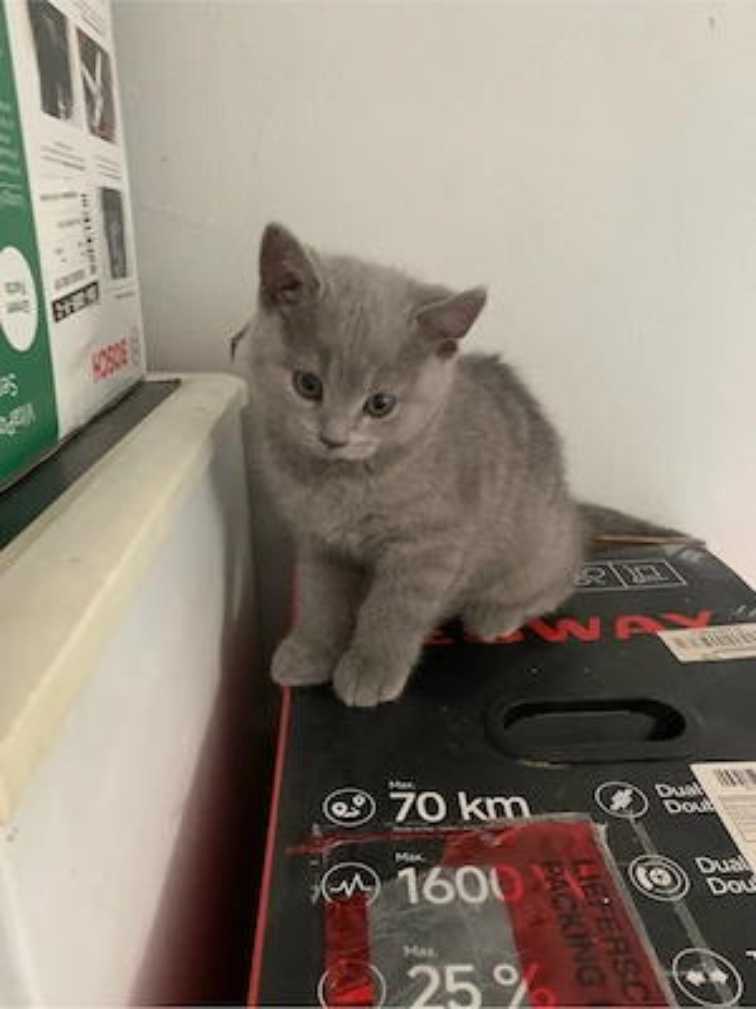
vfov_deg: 67.3
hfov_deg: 53.1
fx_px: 757
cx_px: 378
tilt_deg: -19.6
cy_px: 504
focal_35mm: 26
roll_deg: +2.1
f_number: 1.8
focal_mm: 4.25
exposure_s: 1/30
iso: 640
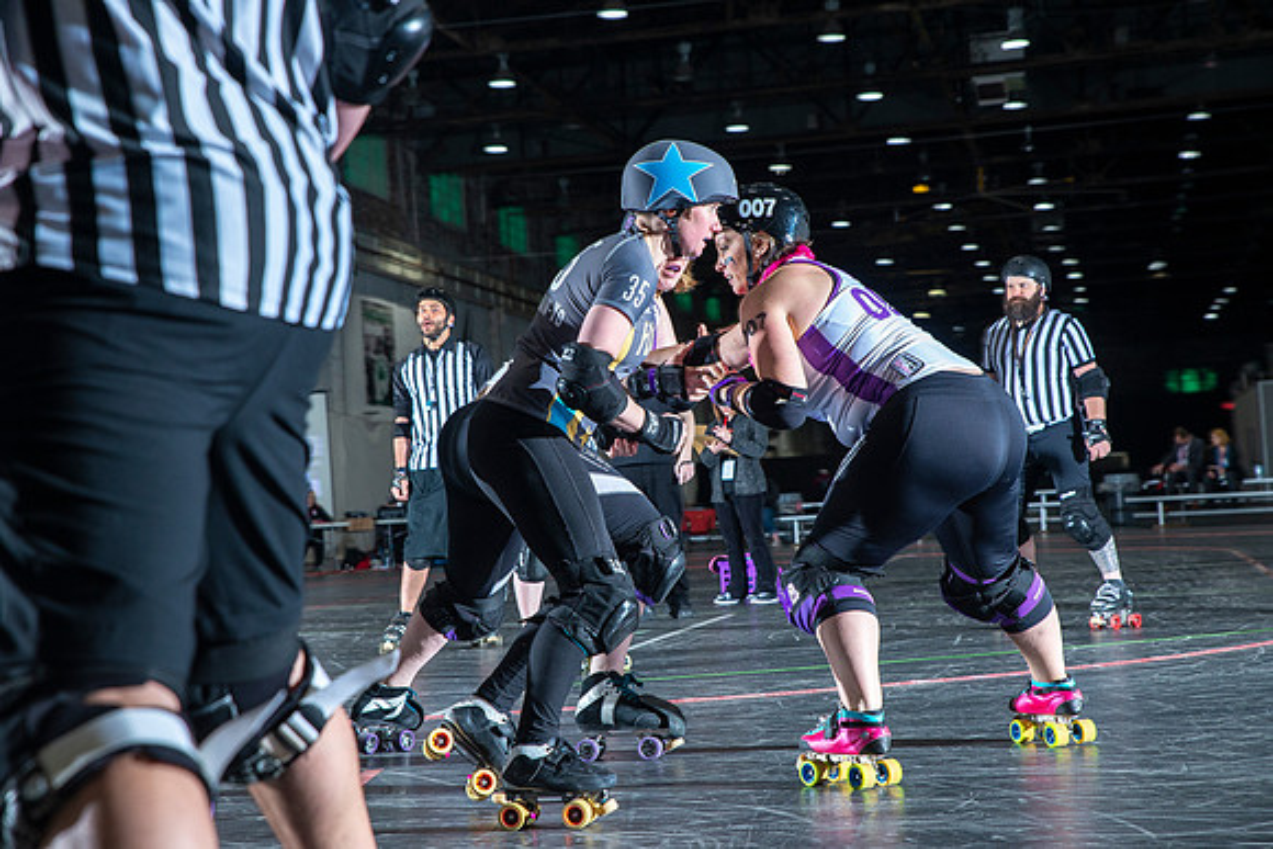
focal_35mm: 70
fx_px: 2476
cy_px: 424
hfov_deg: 28.8
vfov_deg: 19.5
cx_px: 636
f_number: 7.1
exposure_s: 1/160
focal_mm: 70
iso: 800
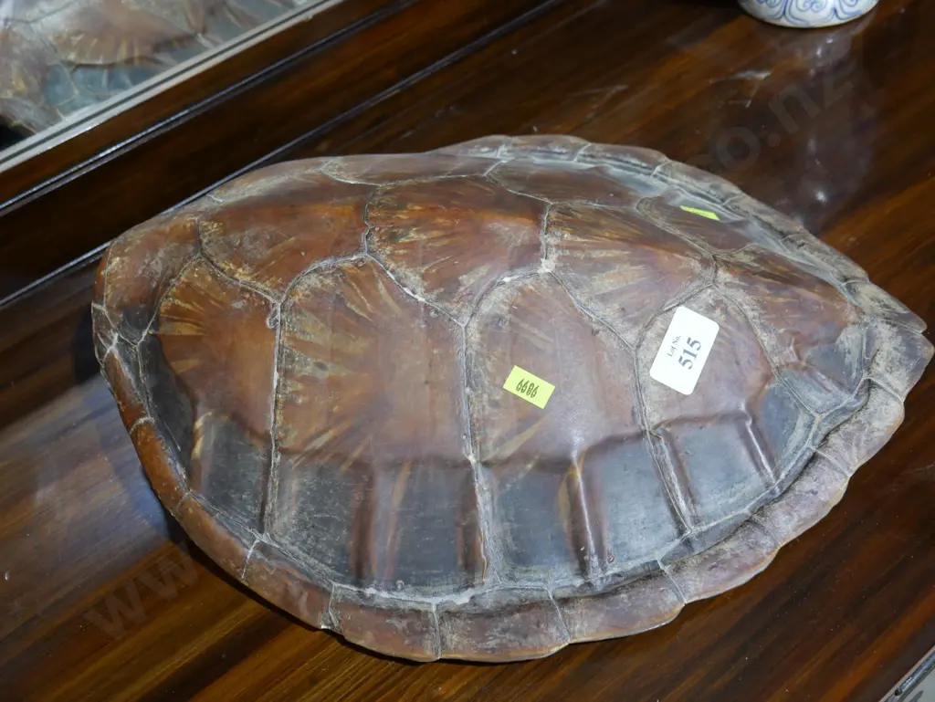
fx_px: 1081
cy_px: 351
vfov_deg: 36.0
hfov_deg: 46.8
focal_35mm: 40
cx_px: 468
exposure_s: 1/60
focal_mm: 20
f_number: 4.5
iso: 640
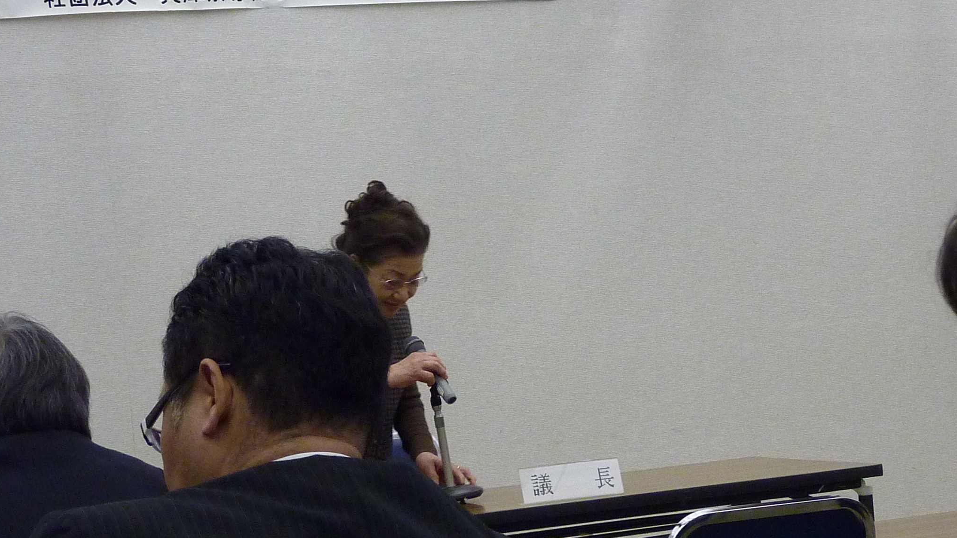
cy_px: 248
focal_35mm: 102
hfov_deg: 20.9
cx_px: 476
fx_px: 2588
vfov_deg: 11.9
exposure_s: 1/40
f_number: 3.8
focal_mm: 8.5
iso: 250
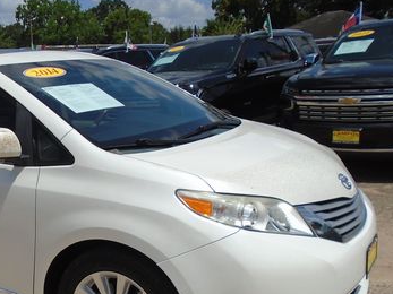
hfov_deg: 37.3
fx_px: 545
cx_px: 44
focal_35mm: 48
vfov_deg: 29.7
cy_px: 225
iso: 100
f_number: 8
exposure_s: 1/500
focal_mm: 4.6
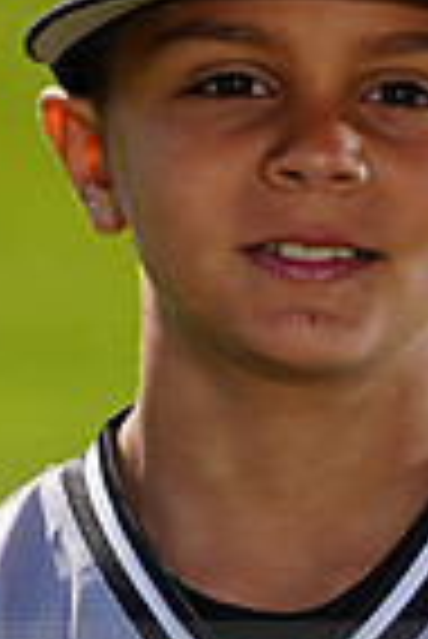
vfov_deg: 2.3
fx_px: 16099
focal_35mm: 905
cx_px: 295
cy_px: 684
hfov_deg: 1.5
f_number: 8
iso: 100
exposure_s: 1/250
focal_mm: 221
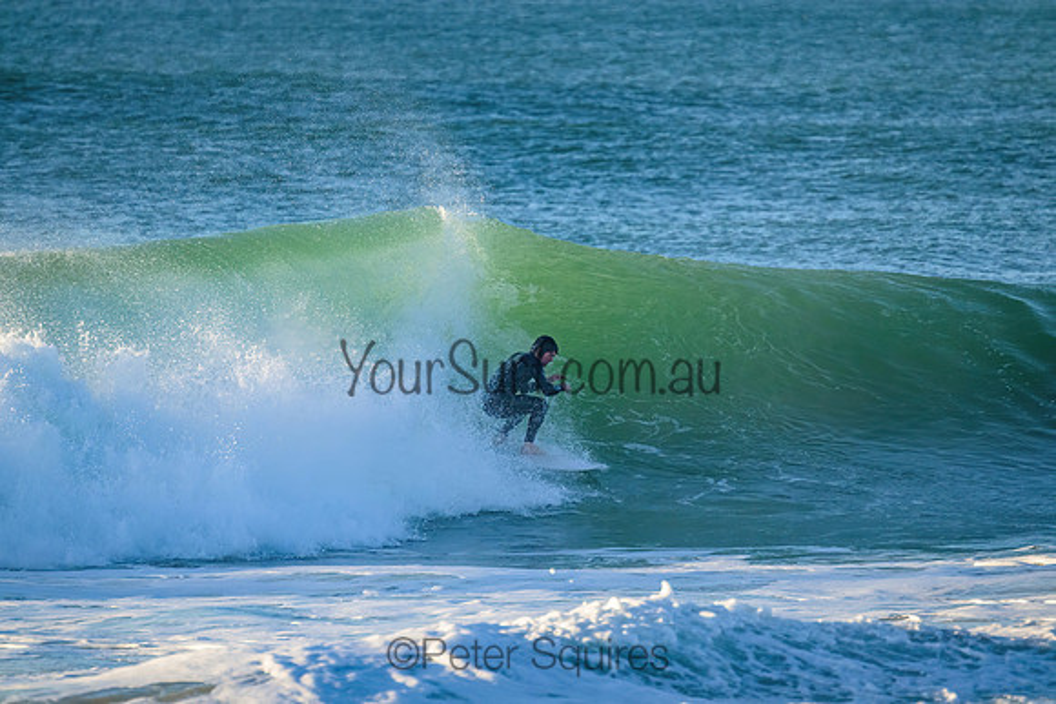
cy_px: 352
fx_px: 18483
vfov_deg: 2.2
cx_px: 528
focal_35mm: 630
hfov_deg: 3.3
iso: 2500
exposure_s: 1/1600
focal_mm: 630
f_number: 11
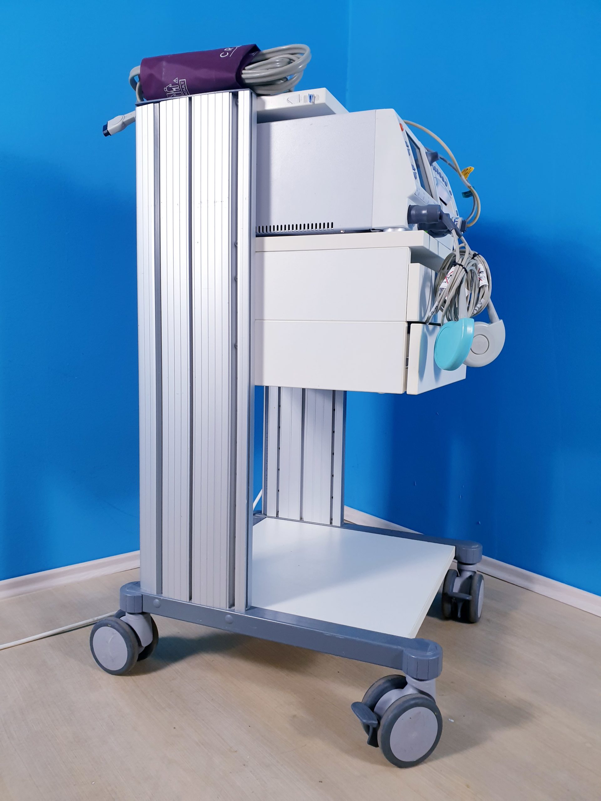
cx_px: 300
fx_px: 602
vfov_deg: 67.3
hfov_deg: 53.1
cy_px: 400
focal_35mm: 26
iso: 80
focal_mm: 4.3
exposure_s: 1/50
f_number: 2.4
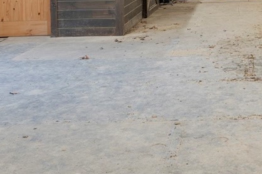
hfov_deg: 25.3
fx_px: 567
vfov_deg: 16.6
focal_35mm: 78
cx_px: 233
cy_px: -42
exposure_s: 1/1.67
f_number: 8
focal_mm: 16
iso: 125
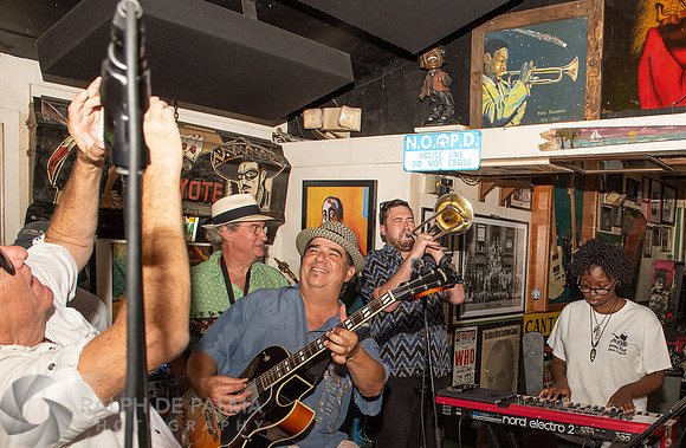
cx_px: 481
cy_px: 321
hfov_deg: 54.6
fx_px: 642
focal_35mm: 34
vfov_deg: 37.8
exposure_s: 1/125
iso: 800
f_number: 9
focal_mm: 24
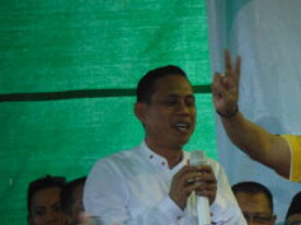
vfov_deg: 3.6
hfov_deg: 4.8
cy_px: 174
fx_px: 3612
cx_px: 264
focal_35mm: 416
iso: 500
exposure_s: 1/60
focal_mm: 29.5
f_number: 4
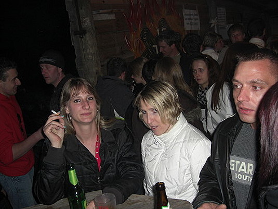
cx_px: 139
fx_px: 305
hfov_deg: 49.0
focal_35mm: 38
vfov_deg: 37.7
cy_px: 104
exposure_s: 1/60
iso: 200
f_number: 2.8
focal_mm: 7.9
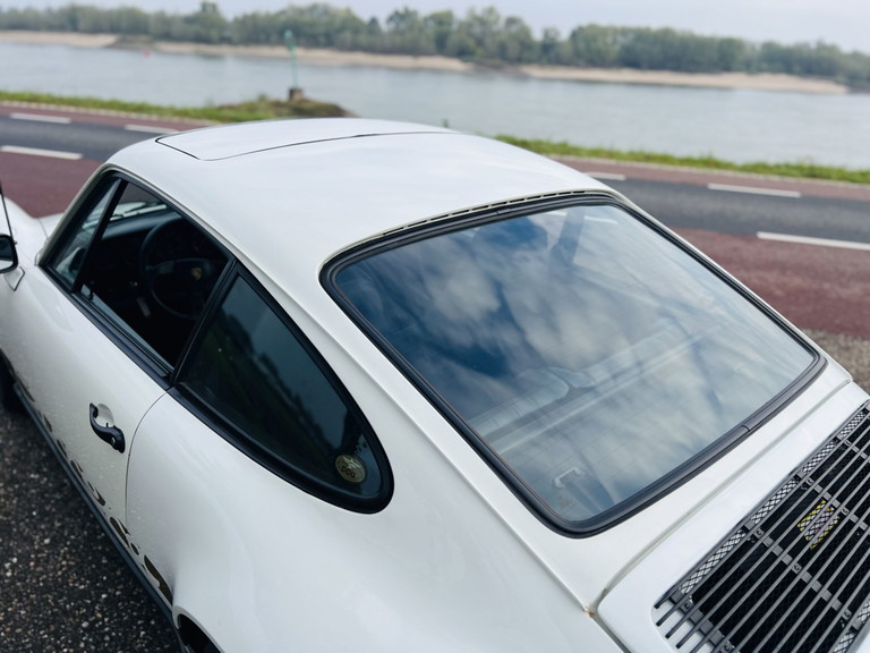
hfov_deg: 67.3
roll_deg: -1.1
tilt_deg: -23.6
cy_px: 326
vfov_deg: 53.1
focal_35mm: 26
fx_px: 653
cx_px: 435
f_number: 1.5
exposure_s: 1/1972
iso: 50
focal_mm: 5.7
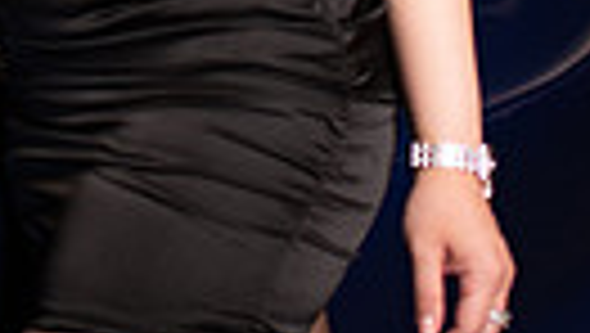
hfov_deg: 13.0
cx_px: -77
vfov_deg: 7.2
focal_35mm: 162
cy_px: -353
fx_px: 2537
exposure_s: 1/640
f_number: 1.4
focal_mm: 35
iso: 500
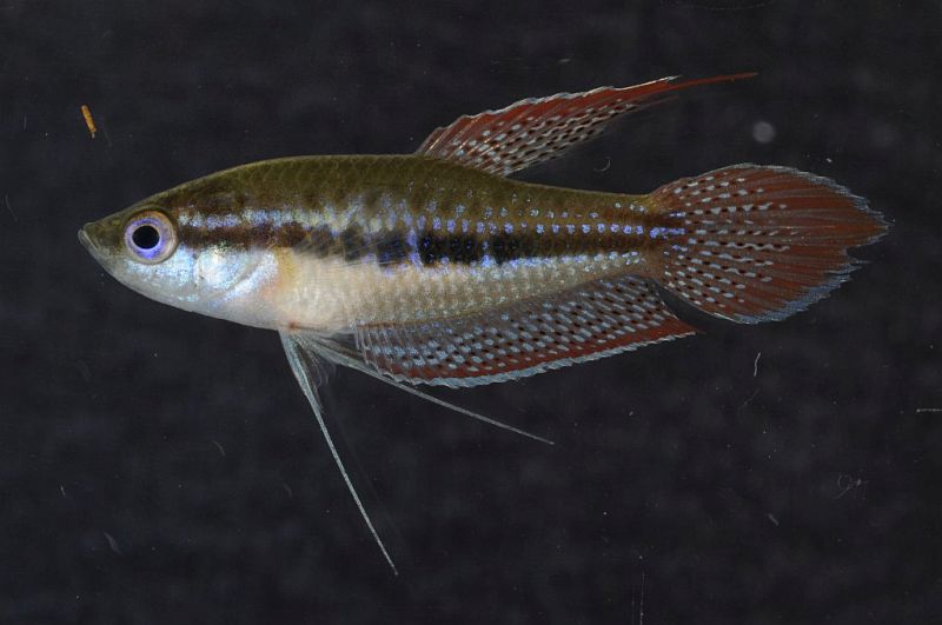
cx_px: 471
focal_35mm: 75
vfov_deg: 18.1
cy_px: 312
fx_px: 1960
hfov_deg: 27.0
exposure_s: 1
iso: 200
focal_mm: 50
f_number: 22
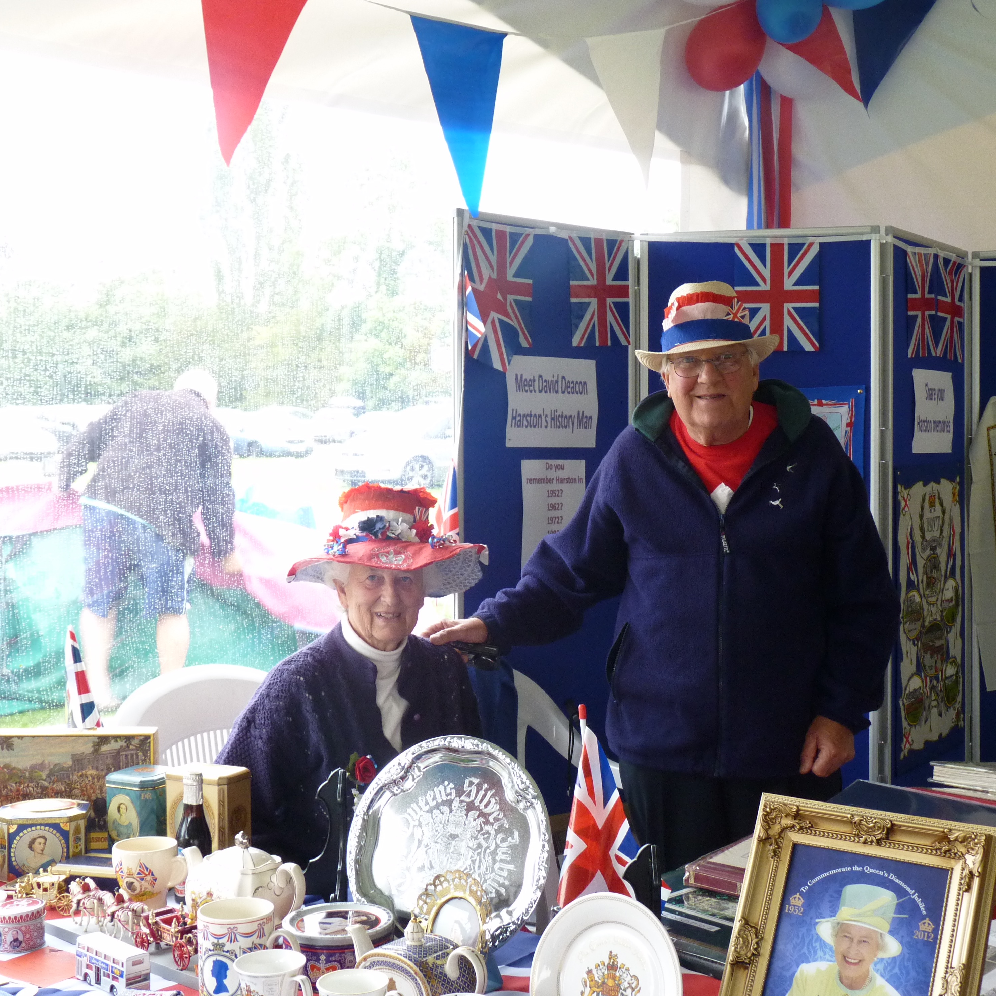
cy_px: 498
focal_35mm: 50
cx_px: 572
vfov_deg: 34.0
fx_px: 1628
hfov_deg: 34.0
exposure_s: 1/30
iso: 200
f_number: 3
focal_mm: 7.4
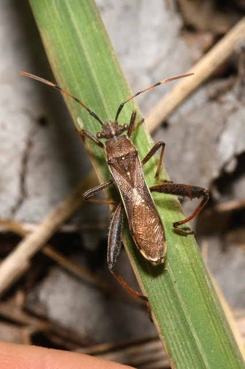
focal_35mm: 158
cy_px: 184
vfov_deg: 13.0
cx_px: 122
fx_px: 1609
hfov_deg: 8.7
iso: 100
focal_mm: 105
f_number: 29
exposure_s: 1/60
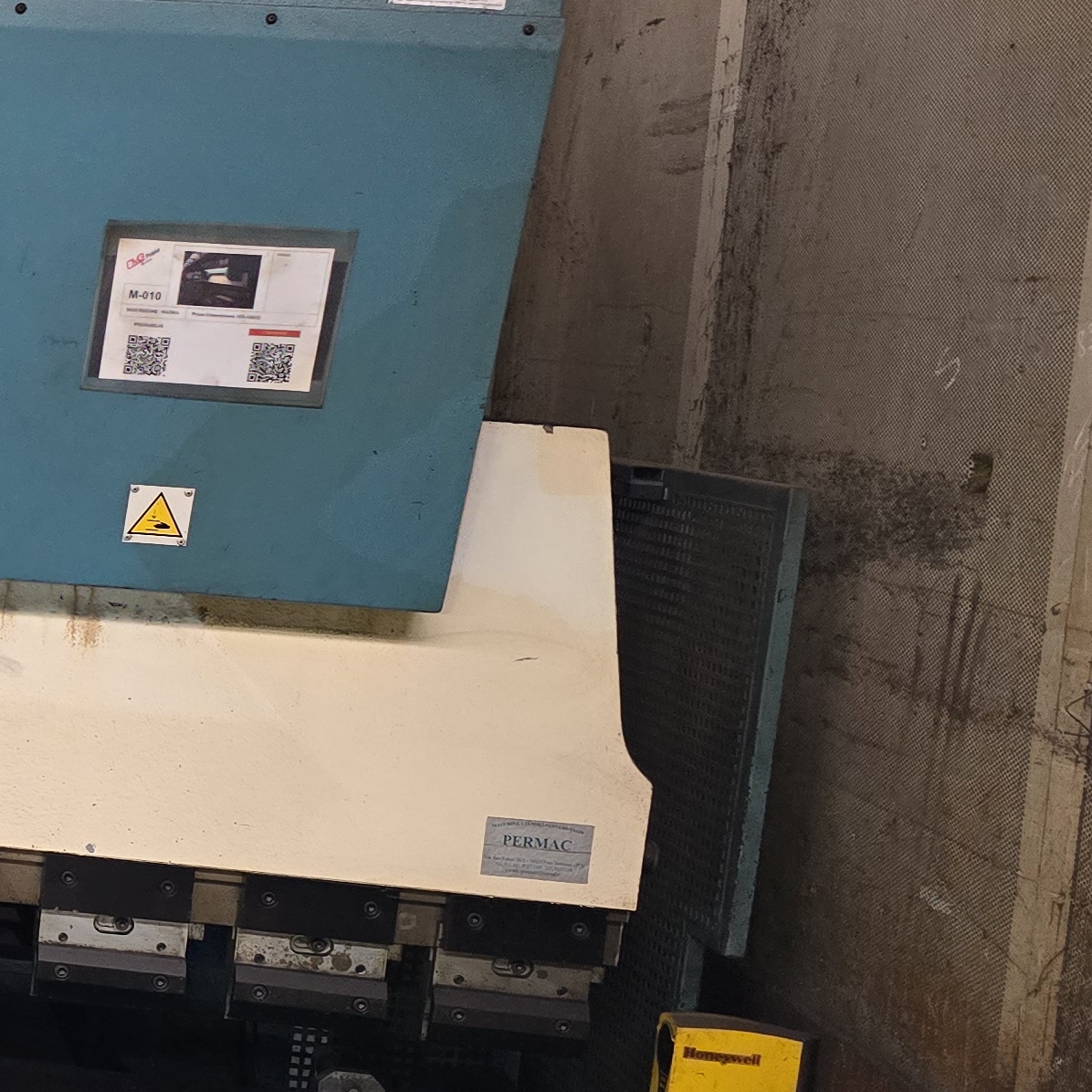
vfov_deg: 25.3
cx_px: -617
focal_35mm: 68
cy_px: 599
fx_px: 2427
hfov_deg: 20.9
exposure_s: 1/120
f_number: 1.7
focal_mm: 6.3
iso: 800
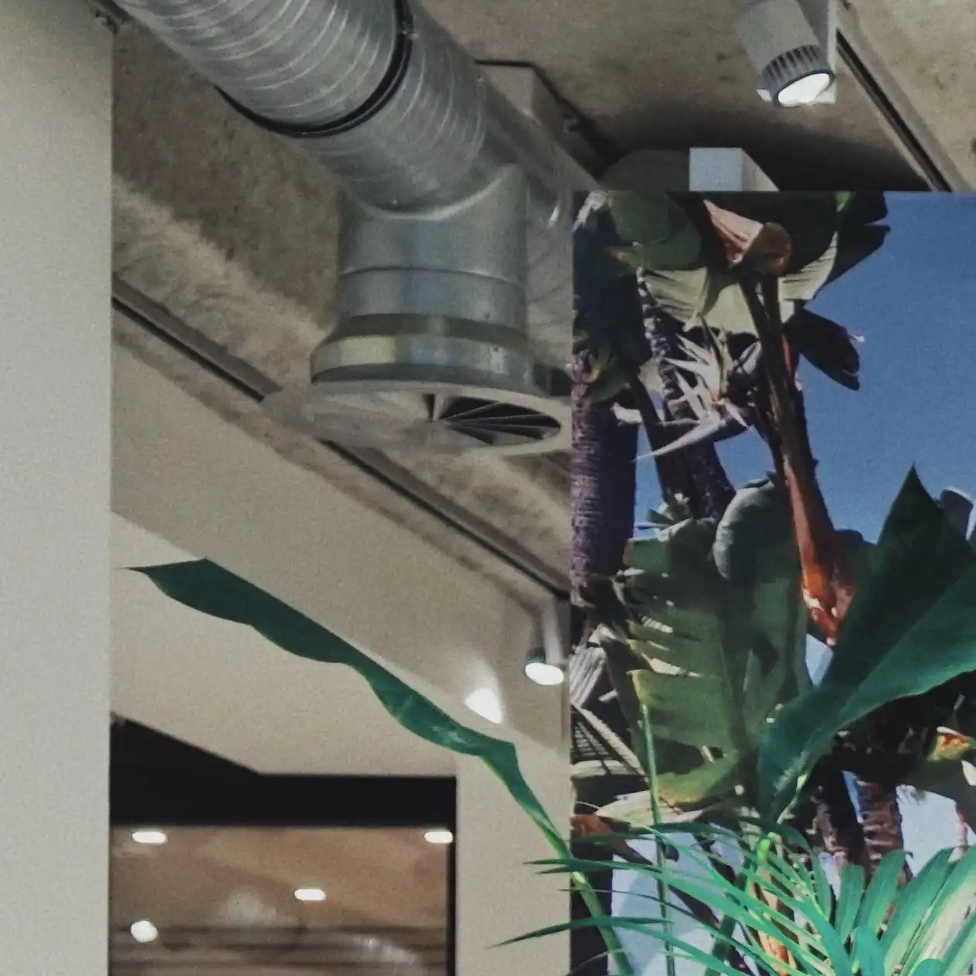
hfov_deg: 11.0
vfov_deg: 11.5
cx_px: 1919
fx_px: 4625
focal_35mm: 145
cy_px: 1479
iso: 800
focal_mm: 36
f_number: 4
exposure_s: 1/160
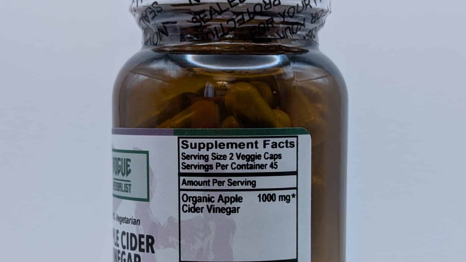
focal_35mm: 72
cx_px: 233
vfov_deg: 16.6
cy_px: 213
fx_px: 890
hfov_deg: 29.4
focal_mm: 6.9
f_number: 1.68
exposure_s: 1/23.8
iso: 23
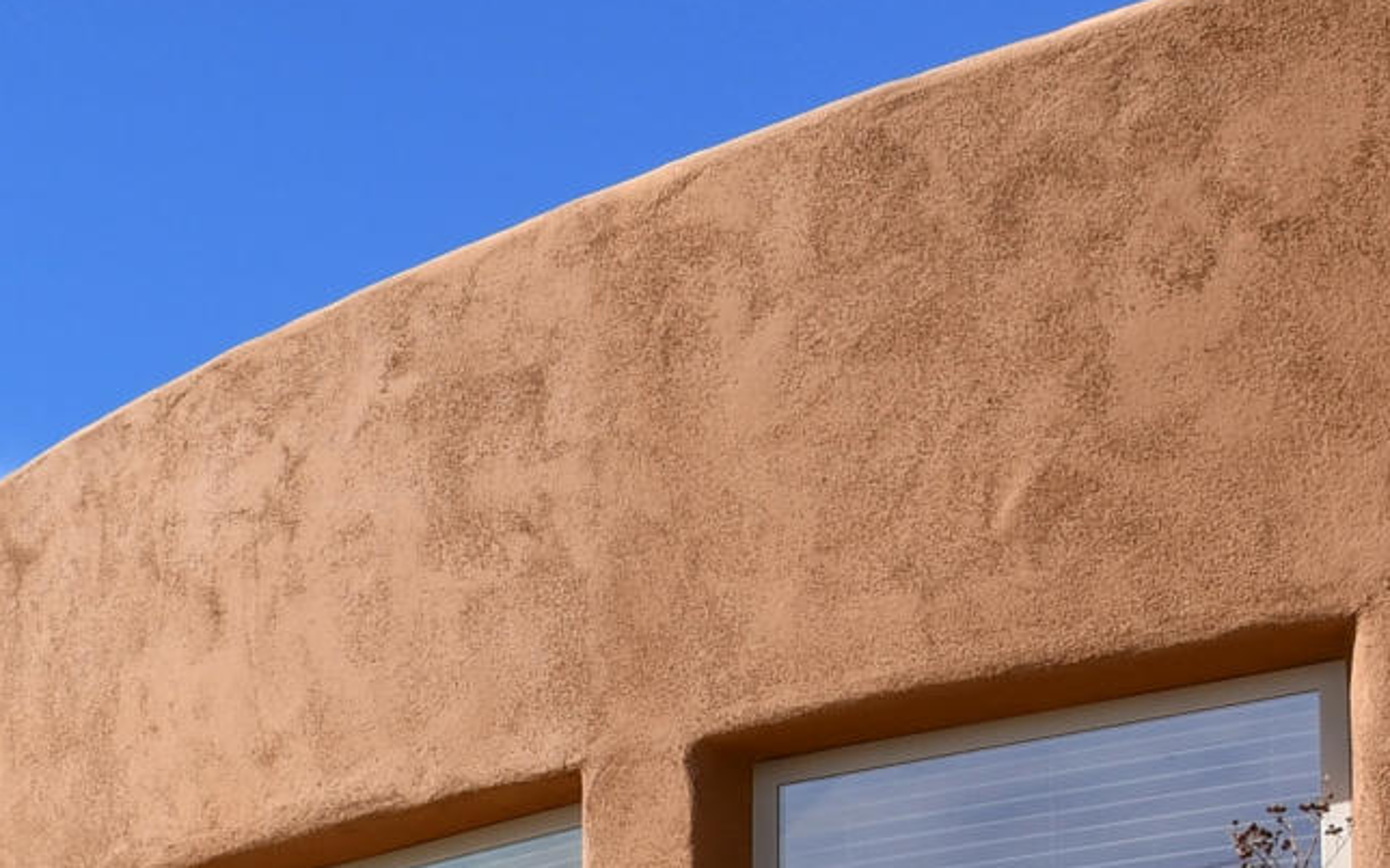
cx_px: -1014
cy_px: 1442
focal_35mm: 76
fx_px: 2878
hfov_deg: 20.5
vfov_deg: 15.3
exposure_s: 1/250
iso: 100
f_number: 11
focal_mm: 11
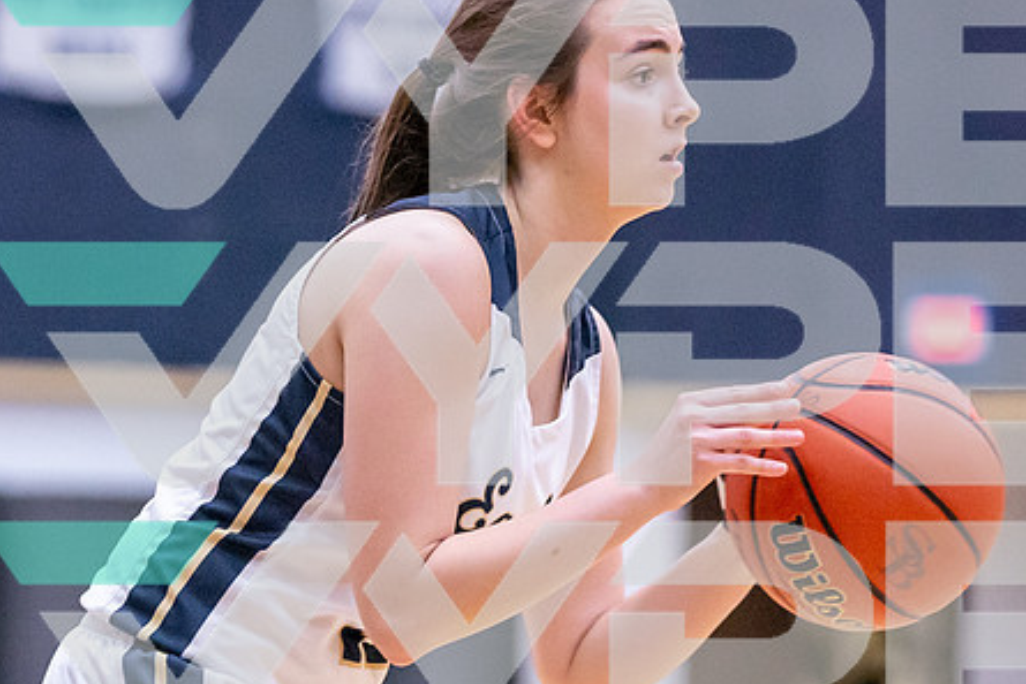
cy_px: 537
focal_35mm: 286
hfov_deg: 7.2
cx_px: 344
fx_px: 8153
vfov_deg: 4.8
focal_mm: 111
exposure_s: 1/1250
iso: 2000
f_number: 2.8
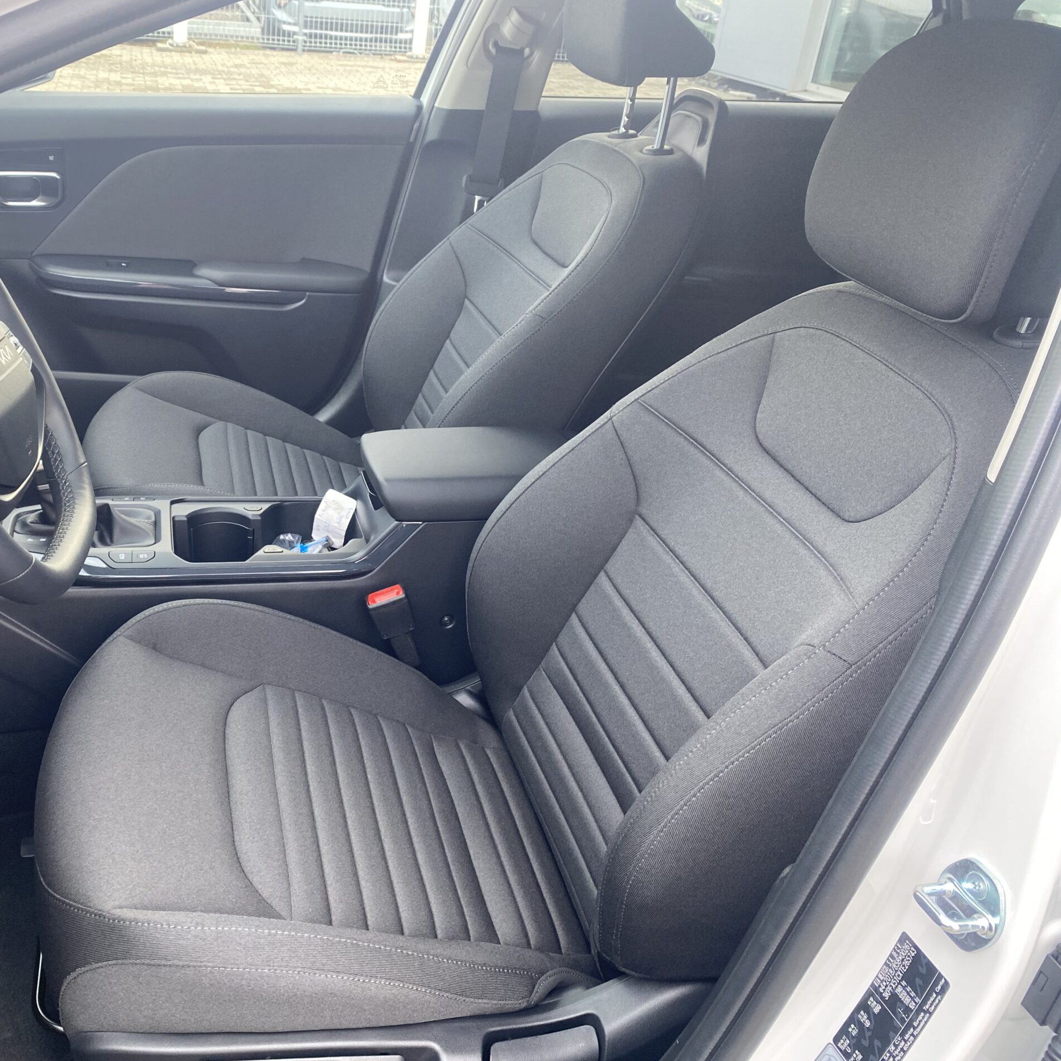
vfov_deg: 52.5
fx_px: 1075
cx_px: 380
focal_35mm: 31
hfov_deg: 51.8
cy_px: 527
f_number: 1.8
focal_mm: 4.25
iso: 100
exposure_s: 1/121
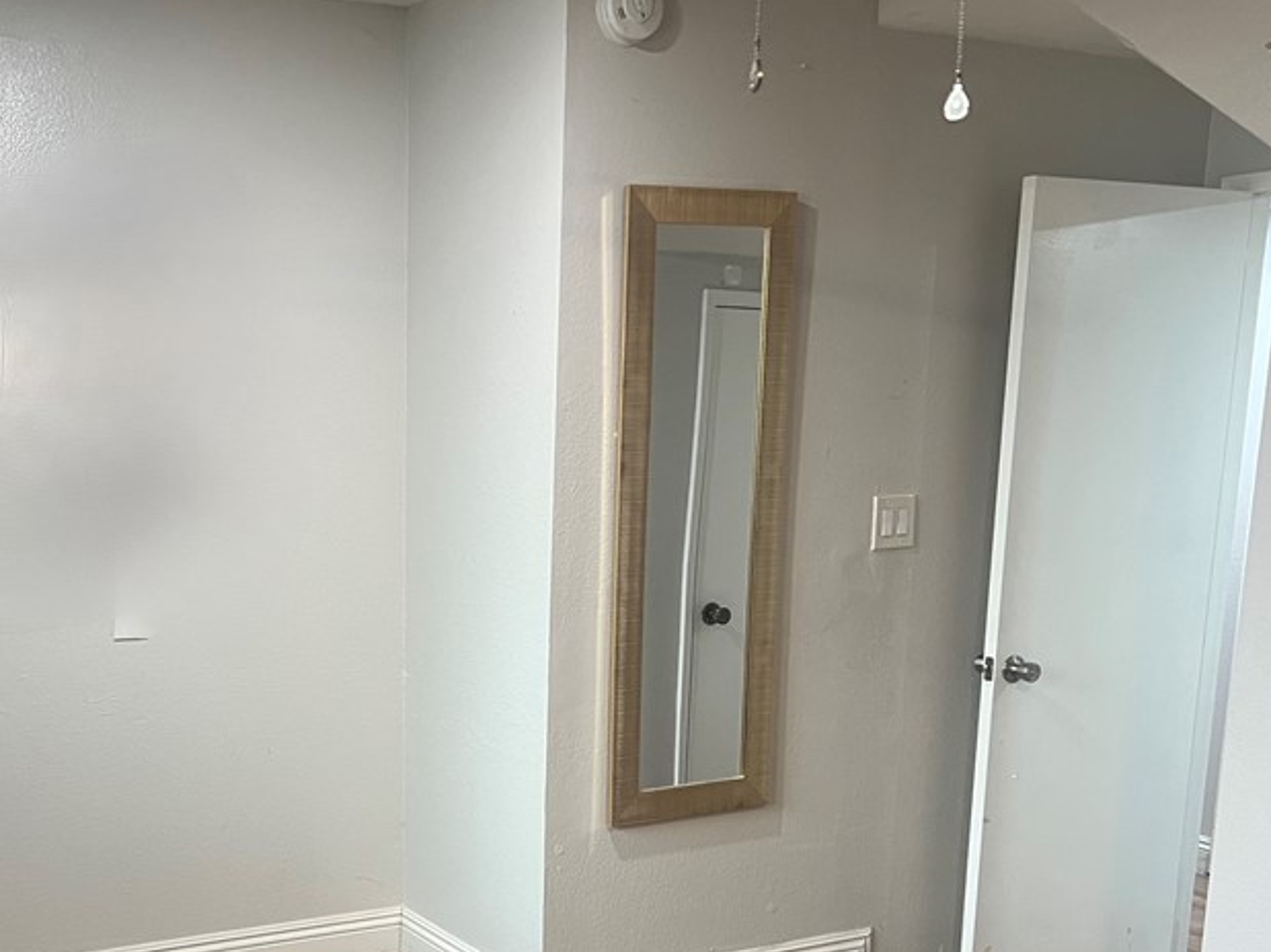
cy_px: 747
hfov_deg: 42.6
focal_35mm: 43
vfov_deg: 32.7
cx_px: 329
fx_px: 1579
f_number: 1.5
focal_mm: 5.7
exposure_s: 1/60
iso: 200
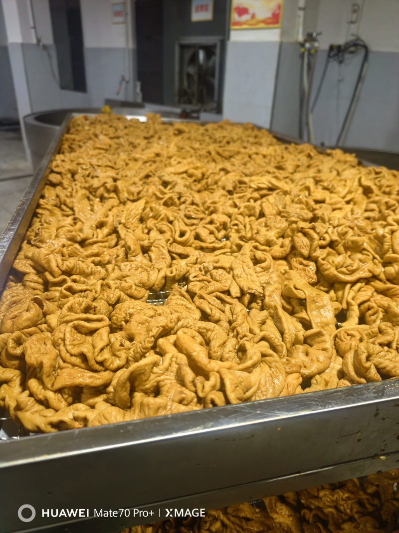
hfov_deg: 56.8
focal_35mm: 24
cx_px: 200
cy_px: 266
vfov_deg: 71.6
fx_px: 369
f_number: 1.4
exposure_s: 1/100
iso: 800
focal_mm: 6.98
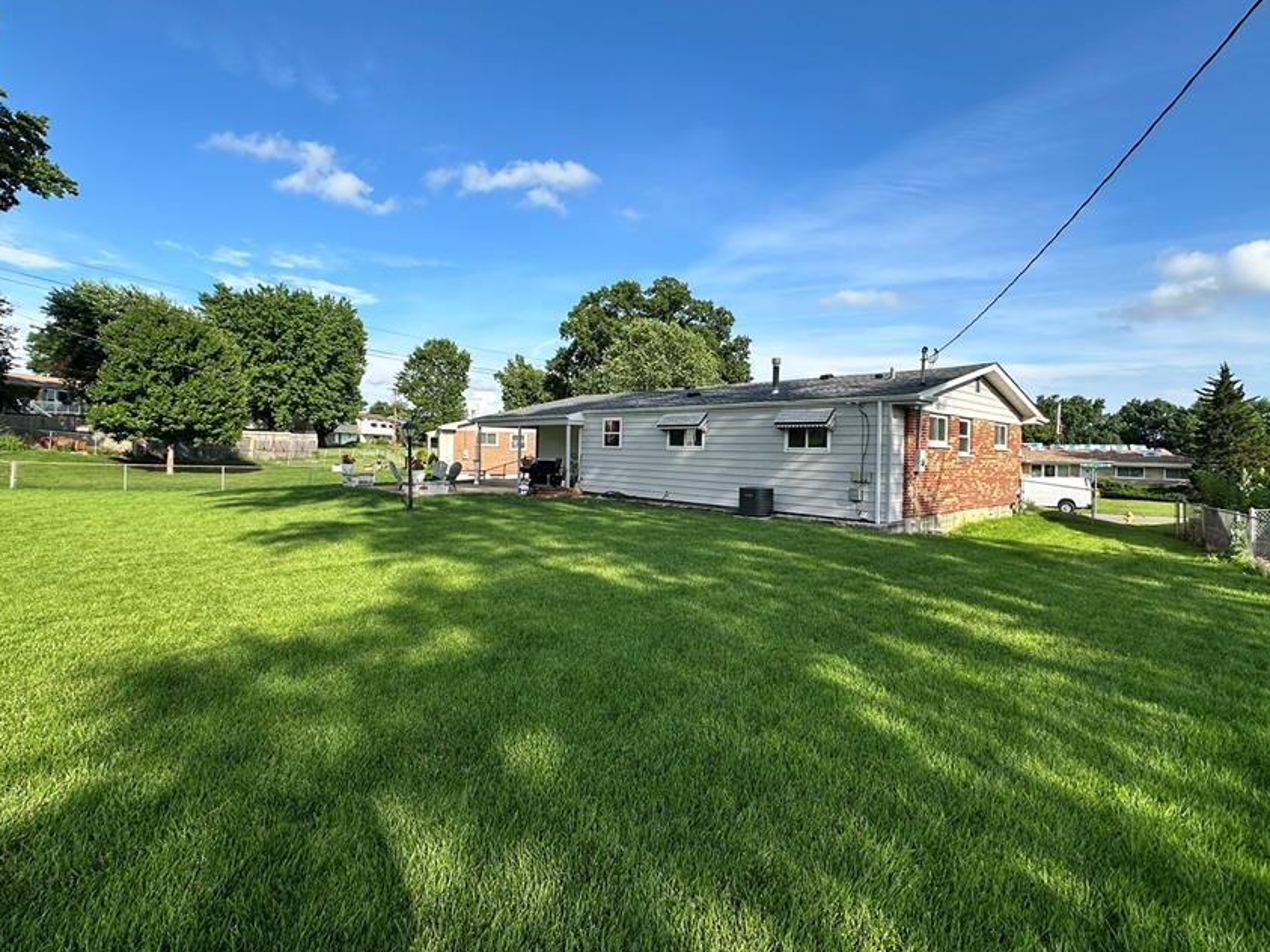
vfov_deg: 74.7
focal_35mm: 17
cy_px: 455
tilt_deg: -0.1
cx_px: 663
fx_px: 624
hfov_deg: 91.0
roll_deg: -1.5
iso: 40
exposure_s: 1/1531
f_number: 2.2
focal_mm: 2.22
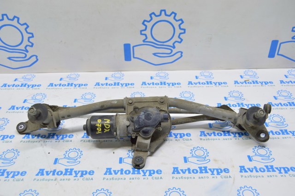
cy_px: 98
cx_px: 148
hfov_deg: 53.2
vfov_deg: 36.8
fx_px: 295
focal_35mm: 36
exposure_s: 1/20
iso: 400
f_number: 5.6
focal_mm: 24
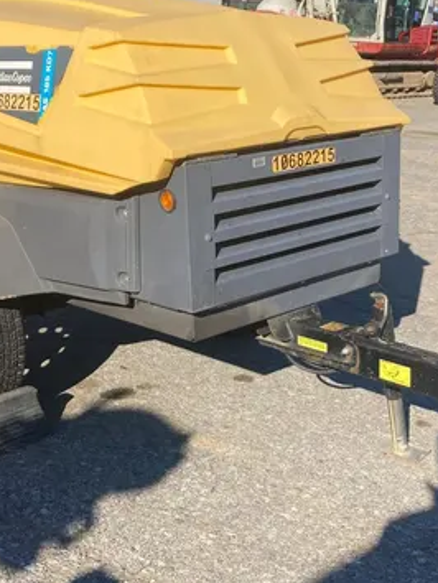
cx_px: 242
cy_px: 292
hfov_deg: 25.2
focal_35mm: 58
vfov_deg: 33.2
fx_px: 977
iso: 20
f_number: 1.8
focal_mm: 3.99
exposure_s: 1/2114
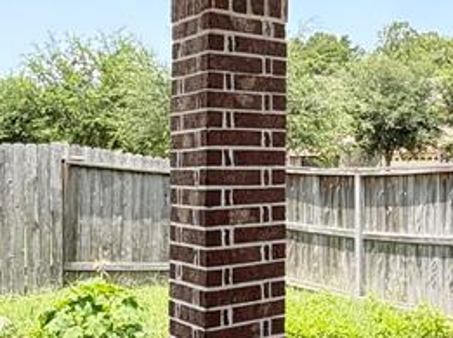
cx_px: 441
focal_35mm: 55
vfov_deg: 26.5
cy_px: 151
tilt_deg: +1.2
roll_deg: +0.6
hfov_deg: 32.5
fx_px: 719
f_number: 2.2
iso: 40
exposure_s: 1/293
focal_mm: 2.22
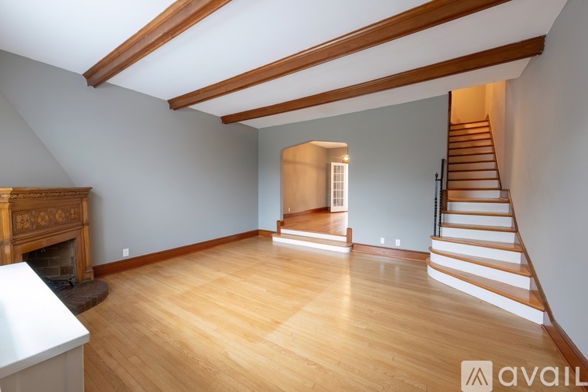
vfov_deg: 81.2
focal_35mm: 14
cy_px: 196
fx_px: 229
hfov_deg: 104.3
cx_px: 294
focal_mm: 14
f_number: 8
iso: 1600
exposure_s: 1/60
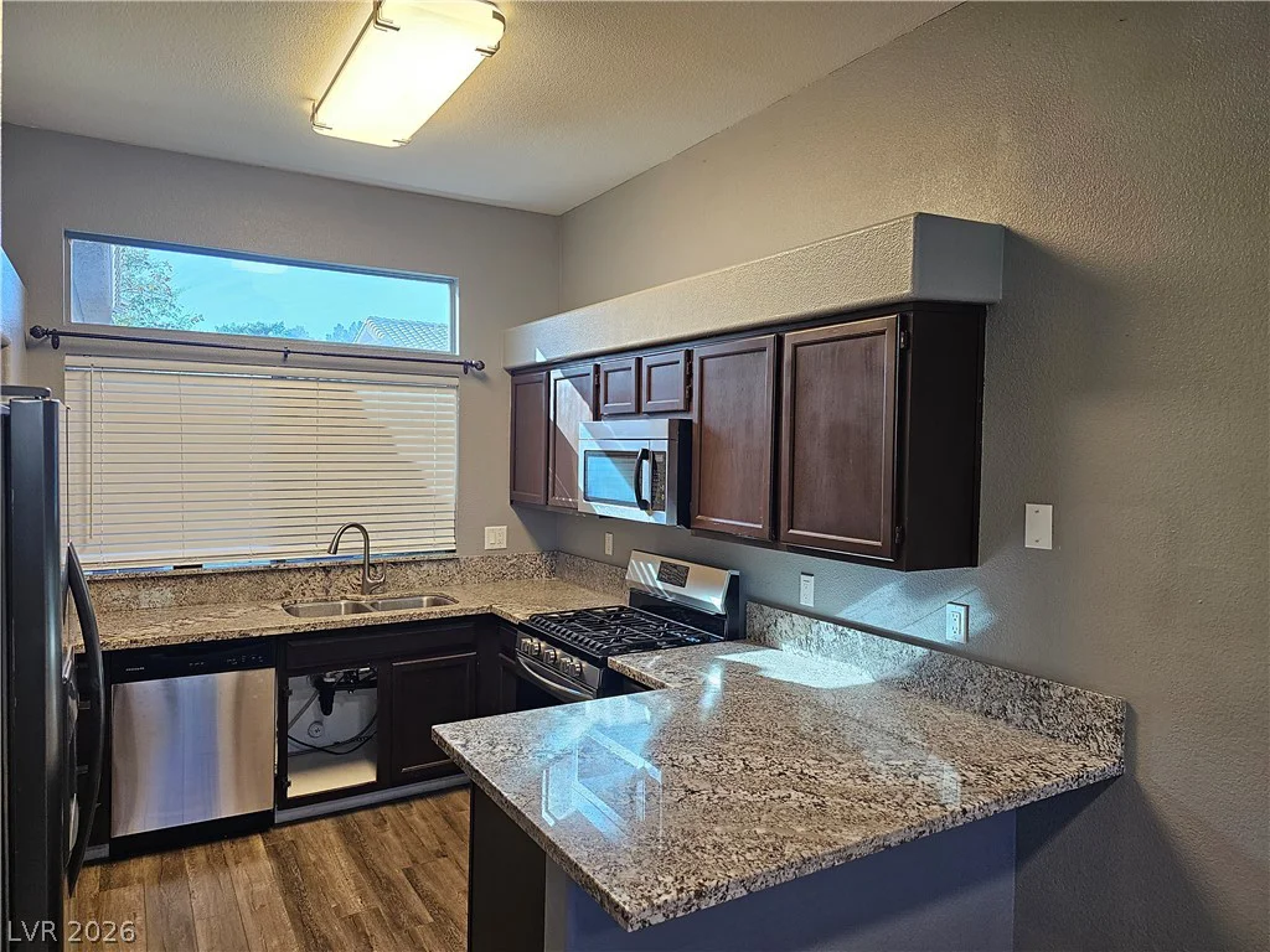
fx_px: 844
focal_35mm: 23
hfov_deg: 73.9
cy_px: 476
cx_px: 635
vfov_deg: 58.9
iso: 160
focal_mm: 6.3
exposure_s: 1/120
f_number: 1.7
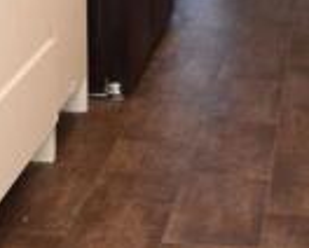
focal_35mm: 84
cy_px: -256
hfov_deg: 22.5
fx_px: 769
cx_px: 236
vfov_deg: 14.8
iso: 400
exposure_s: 1/40
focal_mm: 12
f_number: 8
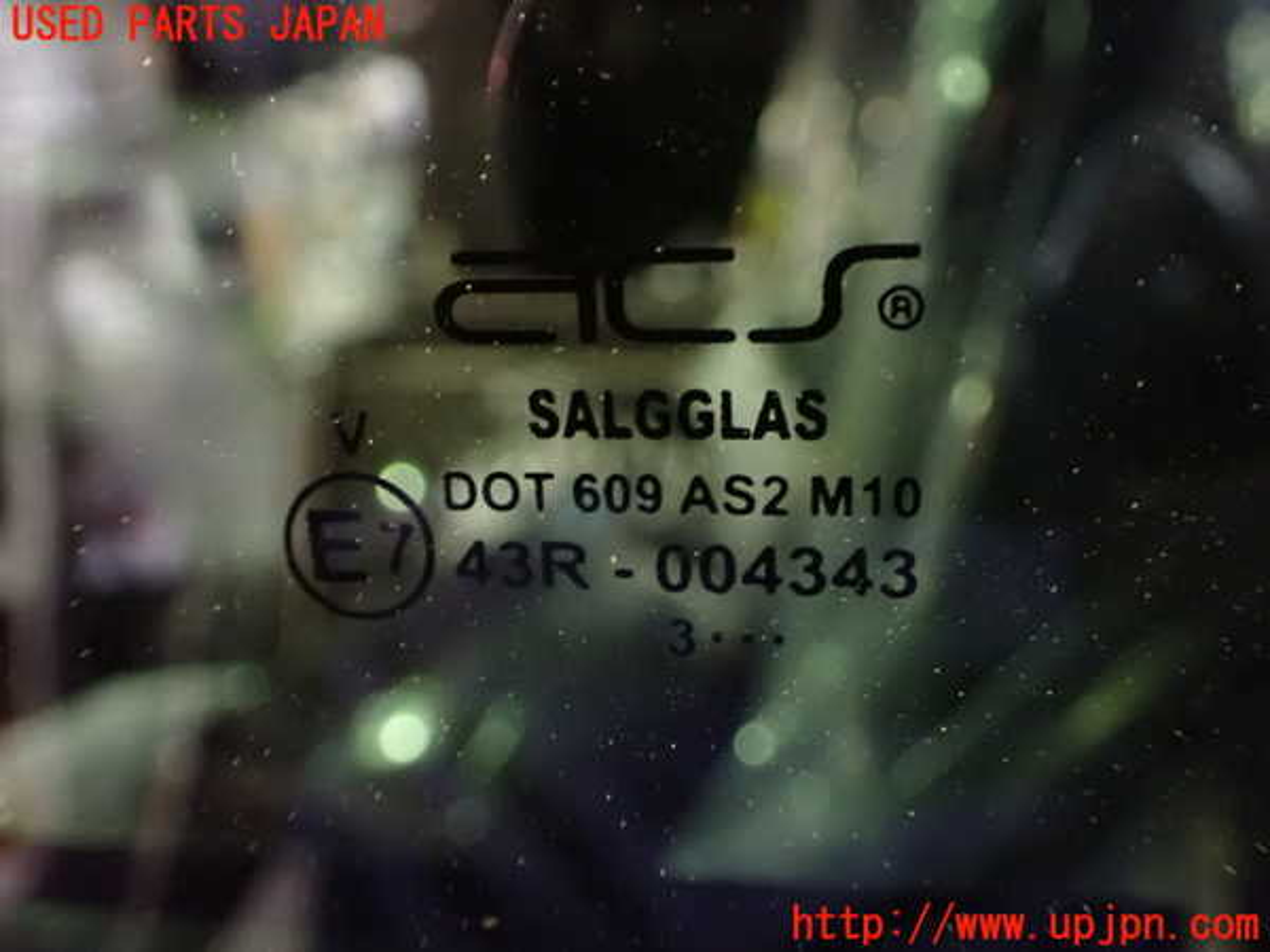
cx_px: 635
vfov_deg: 46.8
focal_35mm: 30
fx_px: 1101
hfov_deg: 60.0
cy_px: 476
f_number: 2.3
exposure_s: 1/20
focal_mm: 5.4
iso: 1600
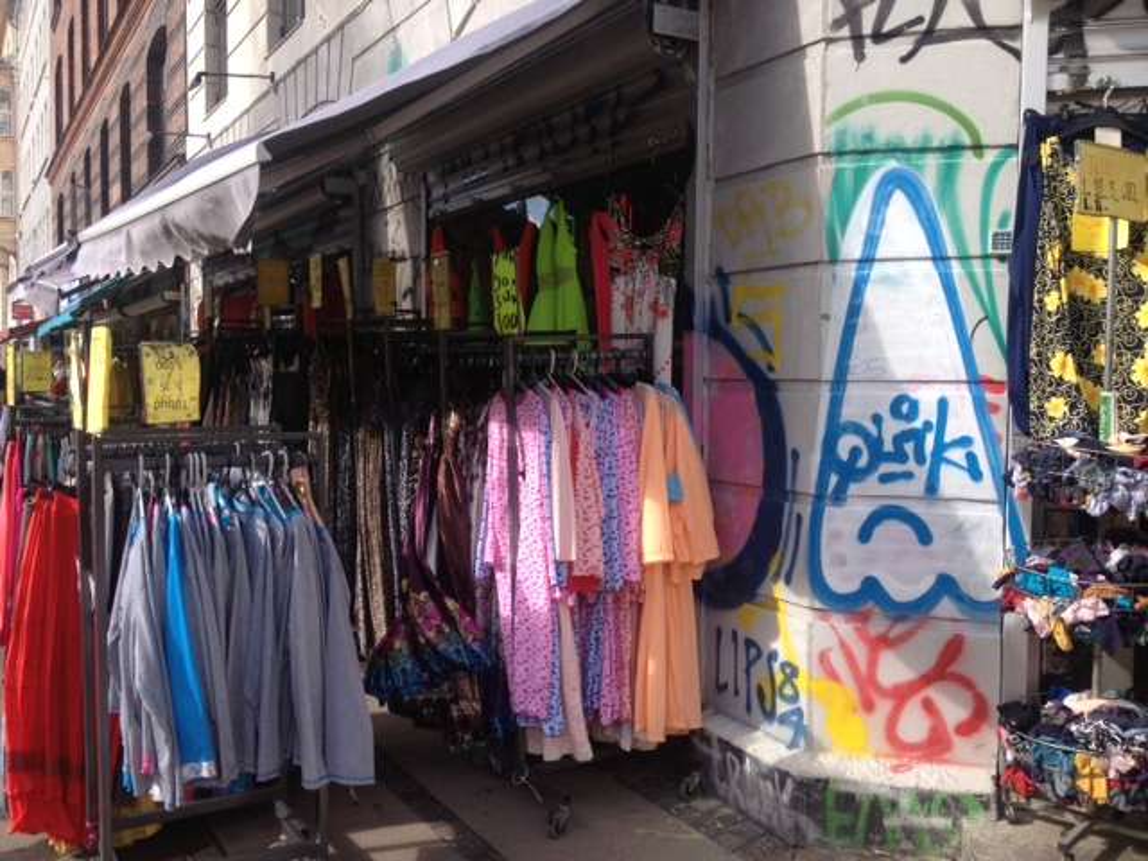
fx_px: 1161
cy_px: 430
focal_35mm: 35
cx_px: 574
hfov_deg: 52.6
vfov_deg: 40.7
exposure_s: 1/736
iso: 50
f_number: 2.4
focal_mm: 4.28
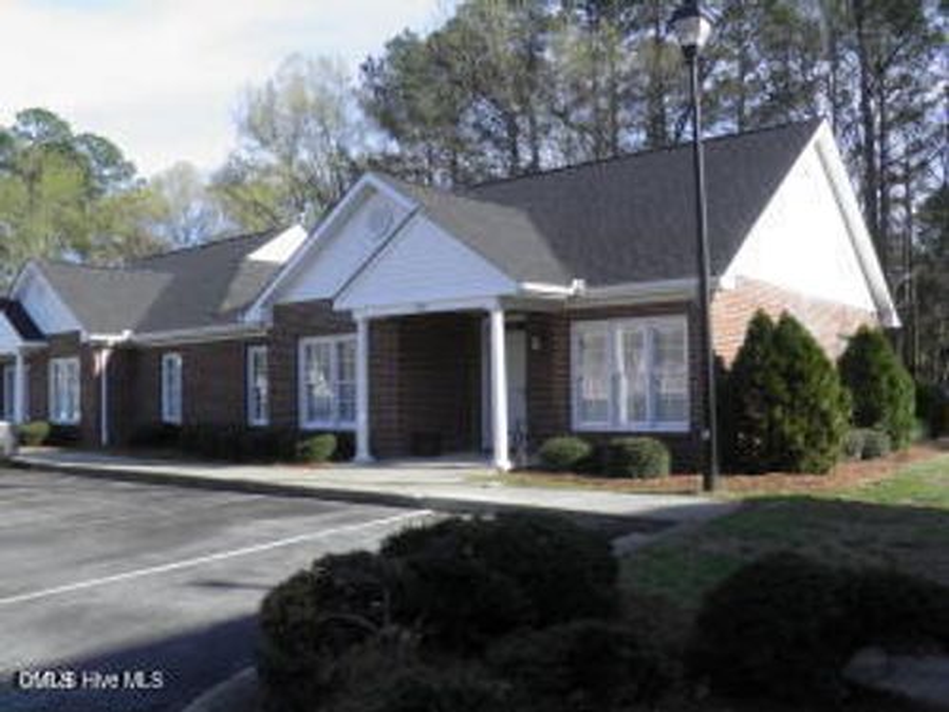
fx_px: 822
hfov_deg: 60.0
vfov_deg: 46.8
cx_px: 474
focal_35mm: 30
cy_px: 356
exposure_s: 1/125
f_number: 5.9
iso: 50
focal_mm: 5.5
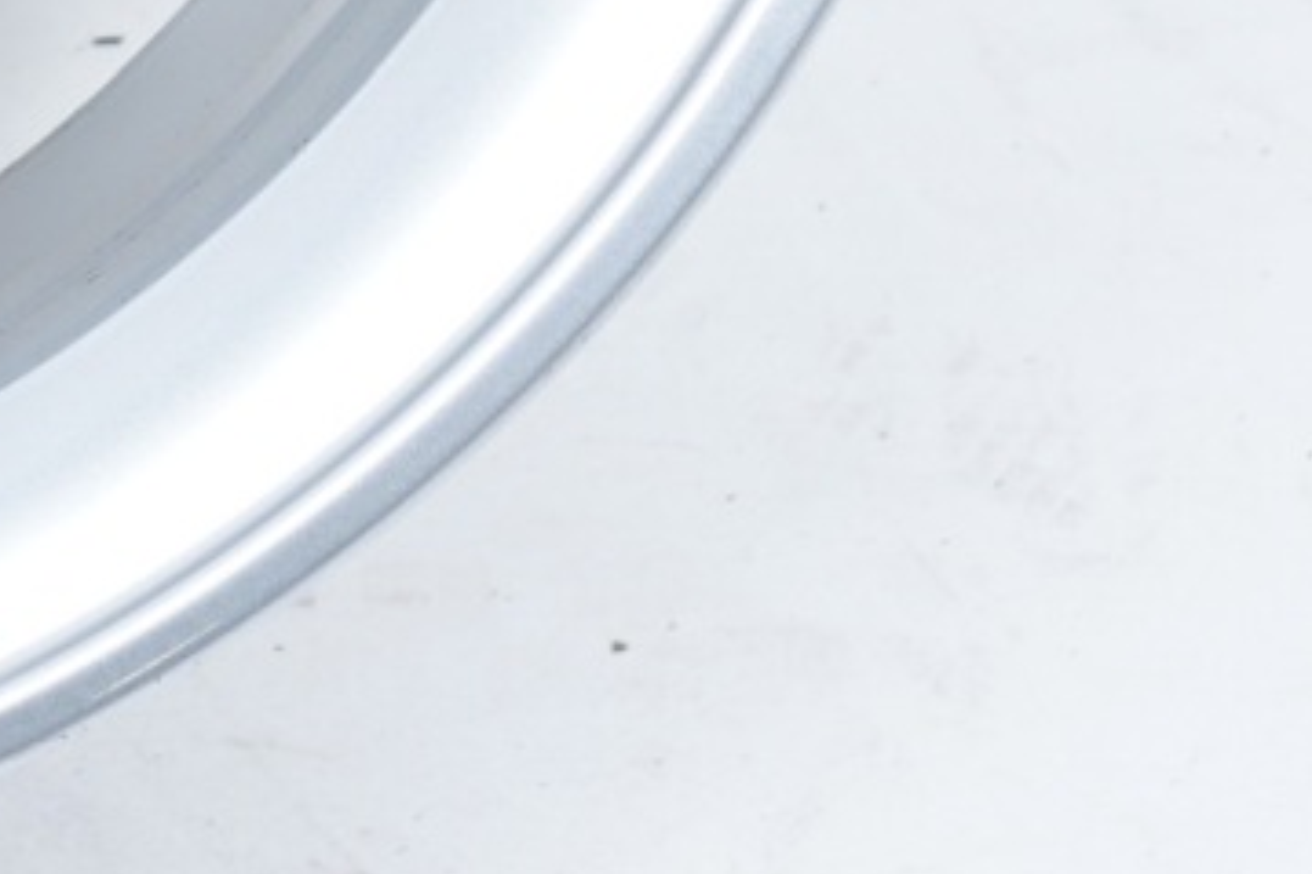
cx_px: -936
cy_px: -1095
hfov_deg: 9.7
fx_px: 7394
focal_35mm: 203
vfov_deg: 6.5
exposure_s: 1/125
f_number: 7.1
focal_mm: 38
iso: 200
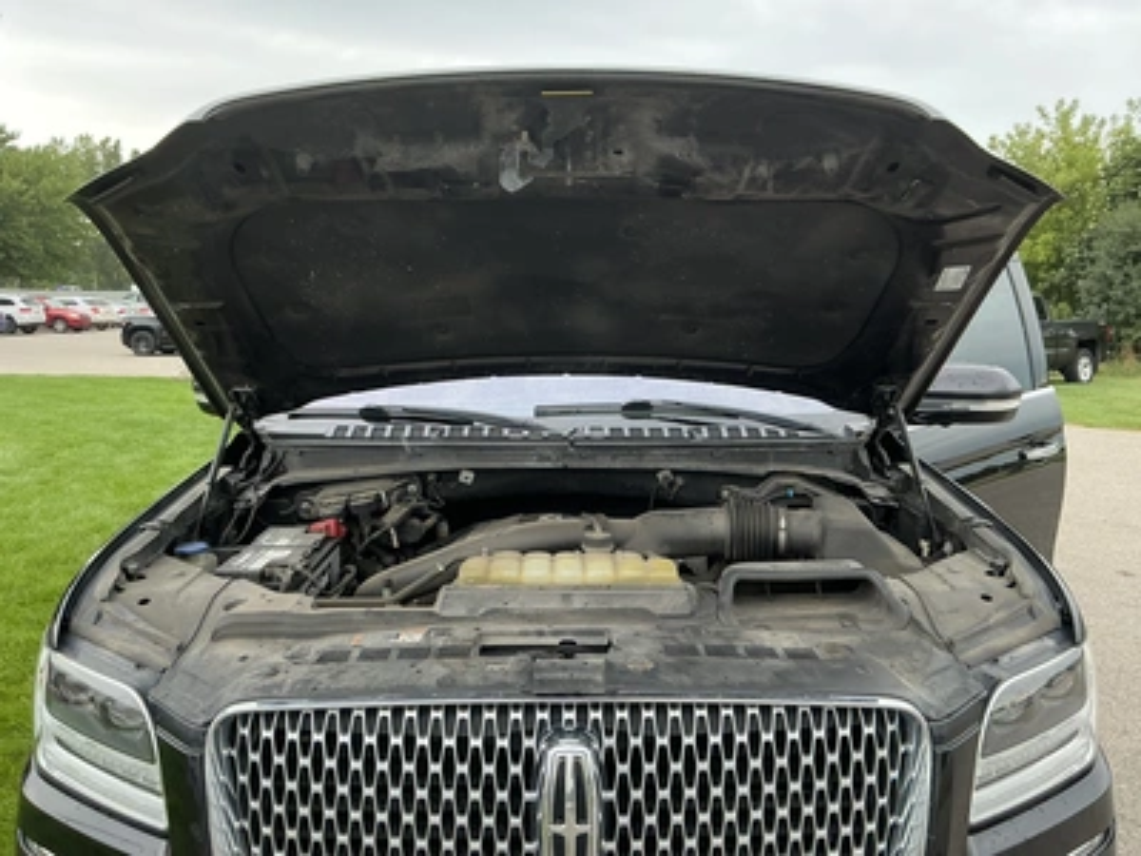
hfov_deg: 63.4
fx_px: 923
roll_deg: -2.2
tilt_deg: -4.0
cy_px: 428
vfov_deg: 49.7
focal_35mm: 28
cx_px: 570
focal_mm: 3
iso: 32
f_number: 1.8
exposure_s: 1/165
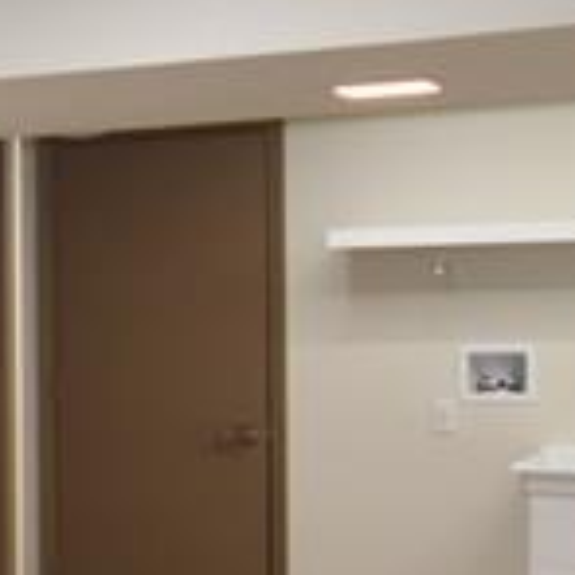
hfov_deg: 16.1
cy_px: 325
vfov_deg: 19.5
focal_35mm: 89
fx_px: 1673
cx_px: -493
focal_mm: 10
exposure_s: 1/125
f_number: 5.6
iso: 640
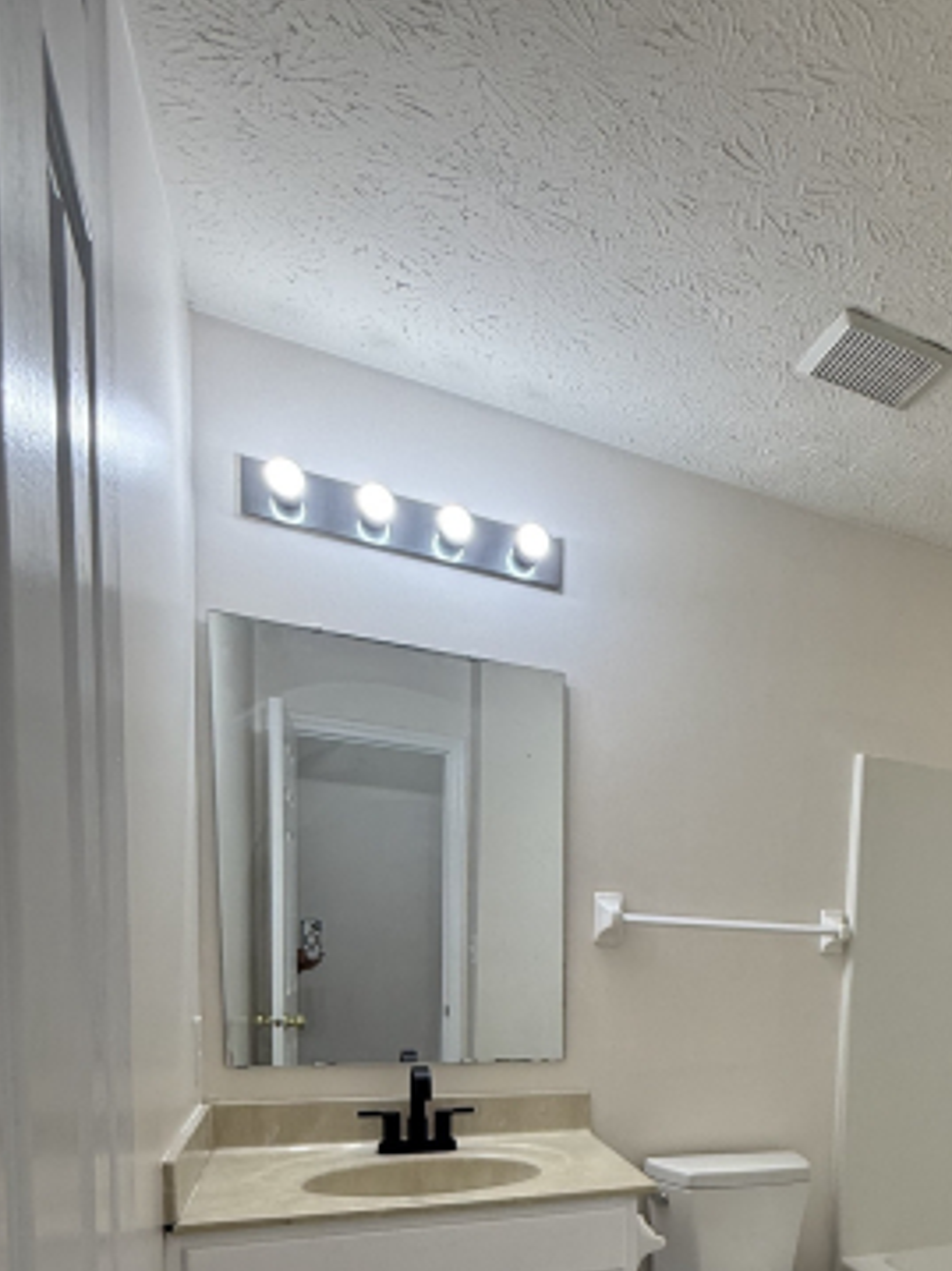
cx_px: 871
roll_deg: -3.4
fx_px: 954
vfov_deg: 60.5
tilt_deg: -6.1
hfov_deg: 47.3
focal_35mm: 26
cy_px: 1060
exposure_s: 1/120
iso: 125
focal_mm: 2.22
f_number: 2.2
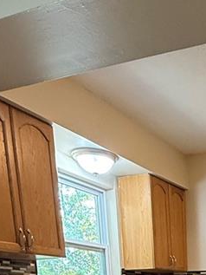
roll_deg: +0.4
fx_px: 420
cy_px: 375
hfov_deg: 24.6
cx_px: 254
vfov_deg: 28.3
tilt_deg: -8.9
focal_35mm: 53
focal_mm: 2.22
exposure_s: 1/60
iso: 200
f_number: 2.2
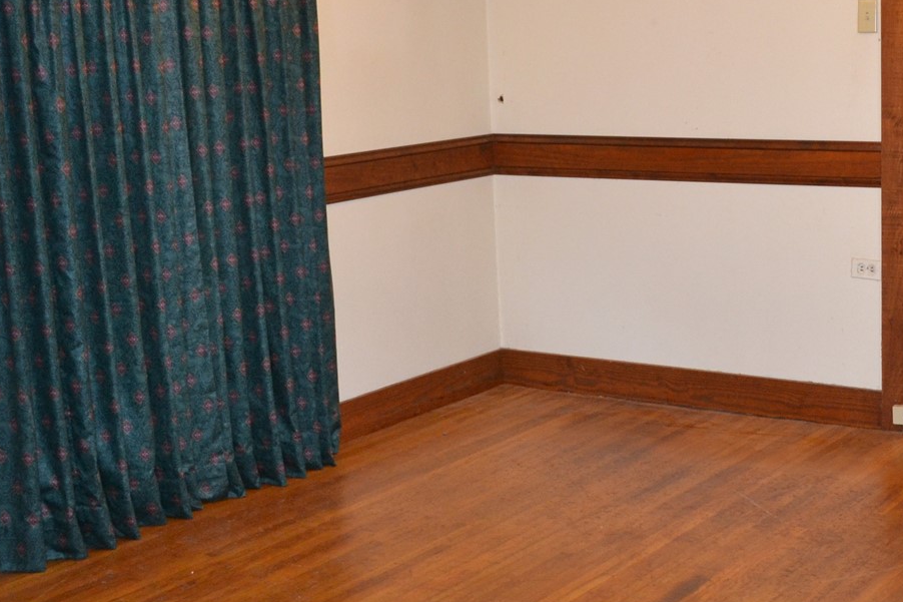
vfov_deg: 20.9
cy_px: 329
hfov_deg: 30.0
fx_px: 1630
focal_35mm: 65
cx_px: 768
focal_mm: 18
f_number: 3.5
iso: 900
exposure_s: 1/60
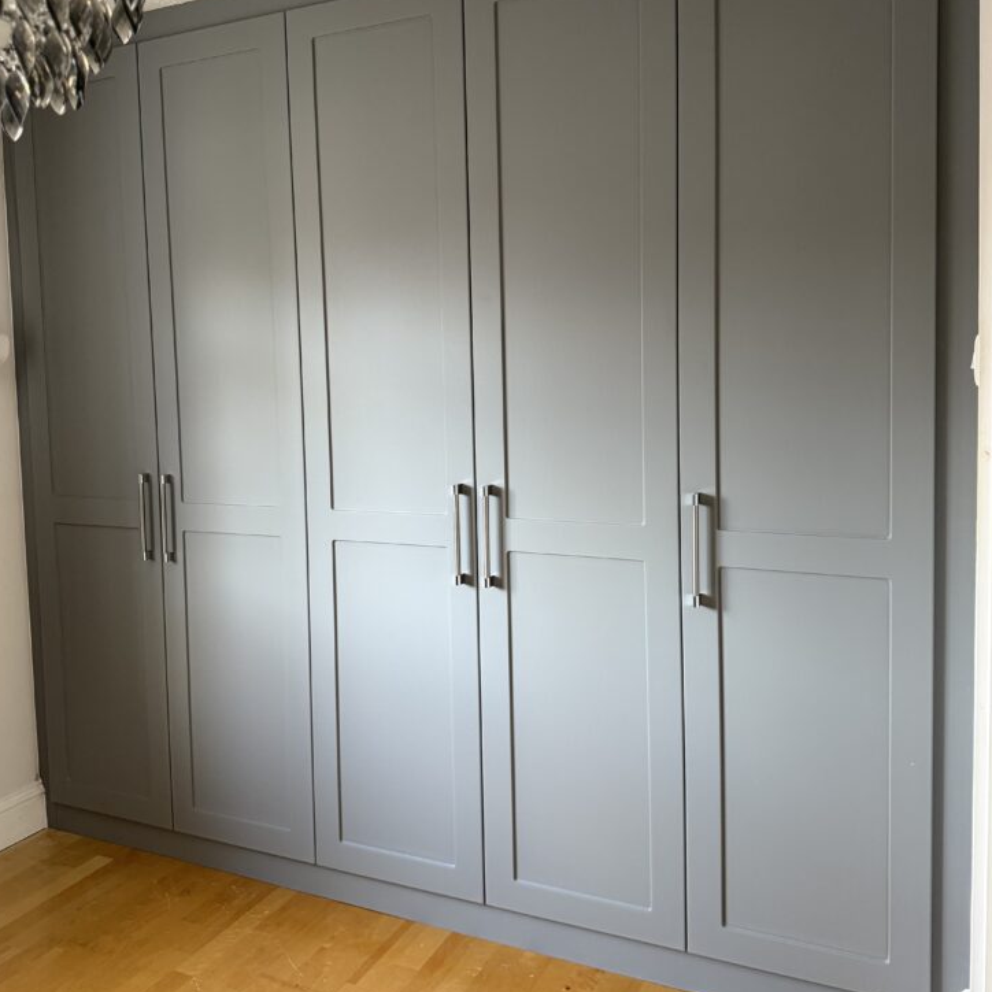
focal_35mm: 30
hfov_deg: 54.0
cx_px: 488
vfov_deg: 53.9
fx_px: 973
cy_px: 429
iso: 250
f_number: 1.78
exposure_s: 1/60
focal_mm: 6.76
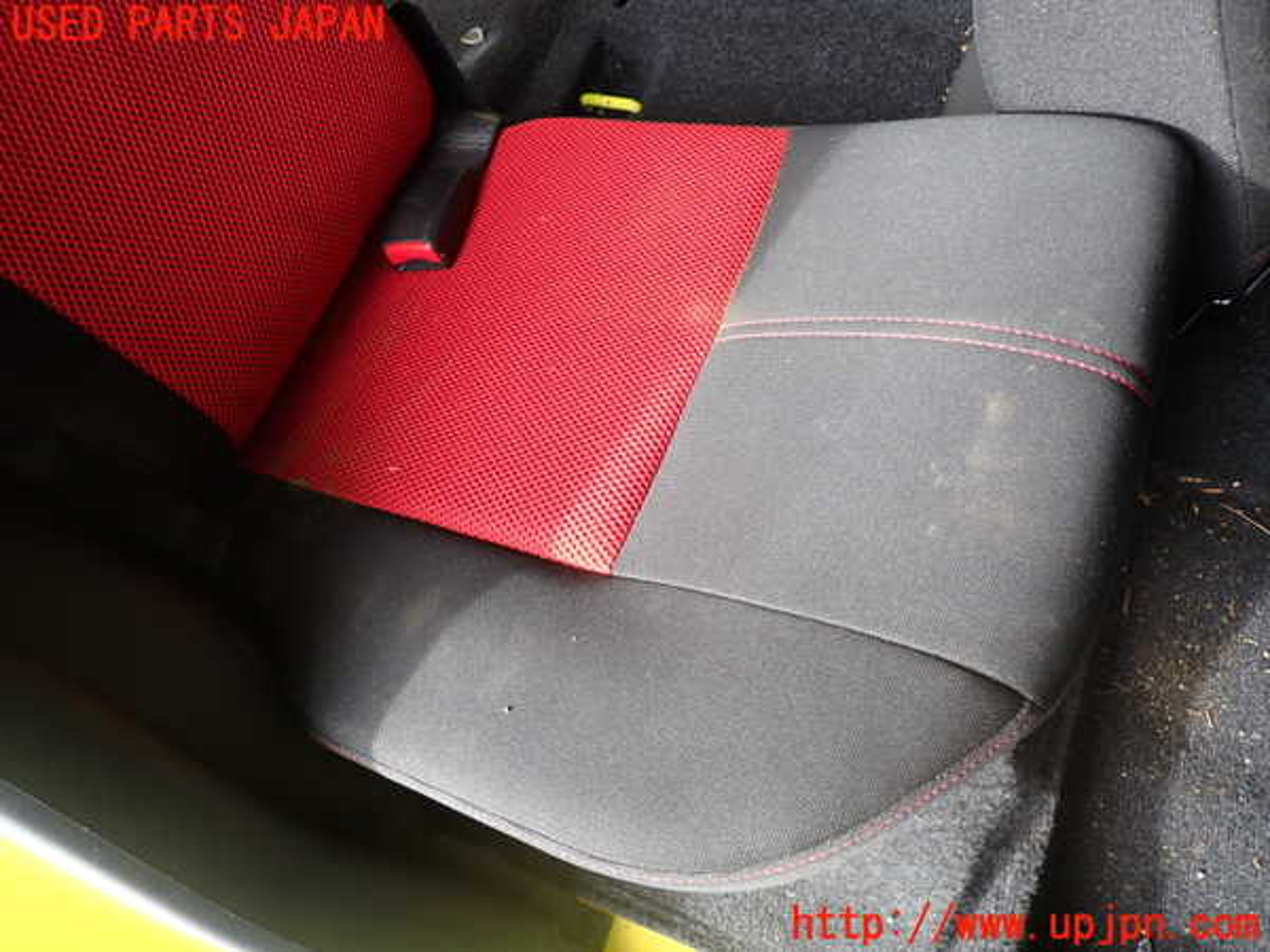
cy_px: 476
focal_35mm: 25
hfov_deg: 69.4
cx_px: 635
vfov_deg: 54.9
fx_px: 917
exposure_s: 1/125
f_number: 2
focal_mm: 4.5
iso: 125
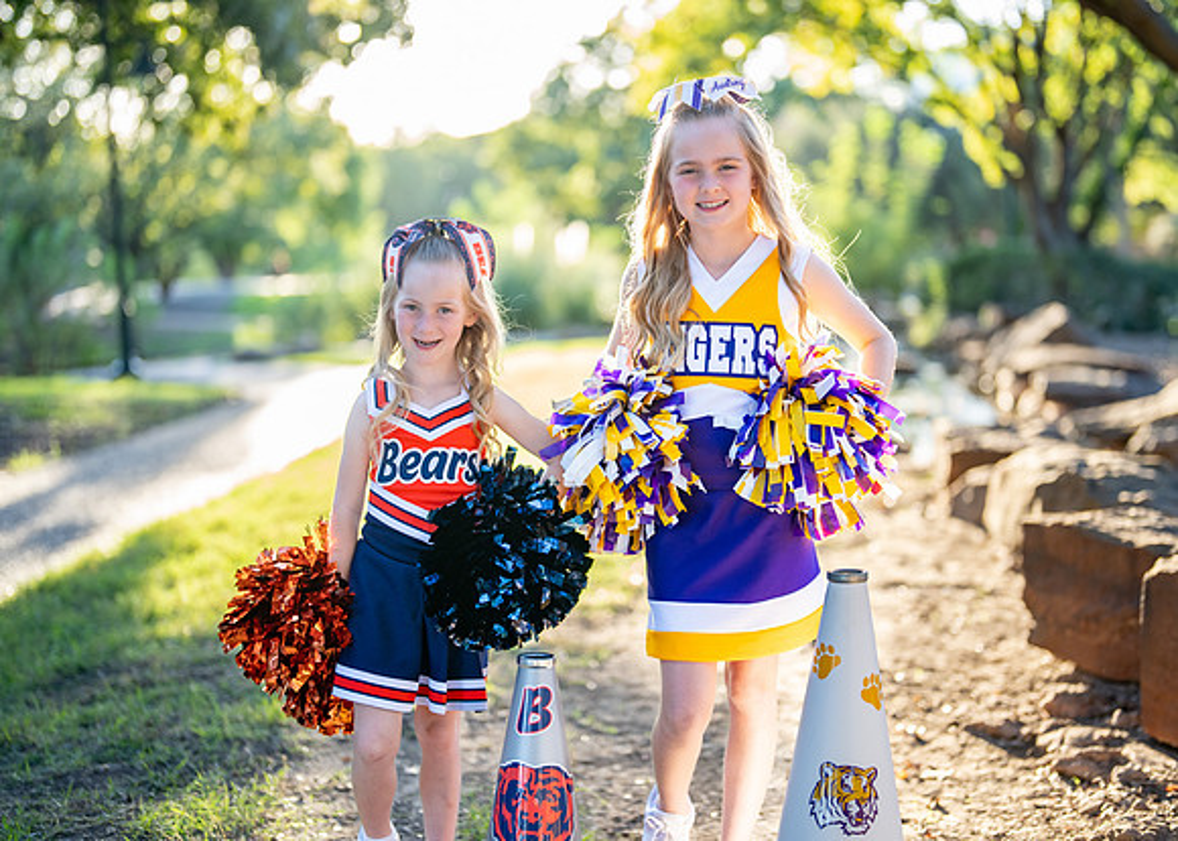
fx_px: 1794
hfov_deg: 36.3
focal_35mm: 54
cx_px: 639
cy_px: 420
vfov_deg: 26.4
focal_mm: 50
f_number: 1.2
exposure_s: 1/800
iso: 250
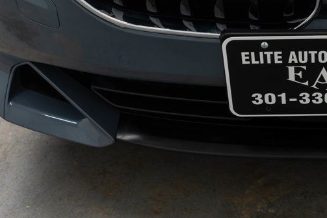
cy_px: 4
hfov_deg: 32.2
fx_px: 518
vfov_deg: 22.9
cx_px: 330
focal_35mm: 57
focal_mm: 28
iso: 250
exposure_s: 1/50
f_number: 3.2
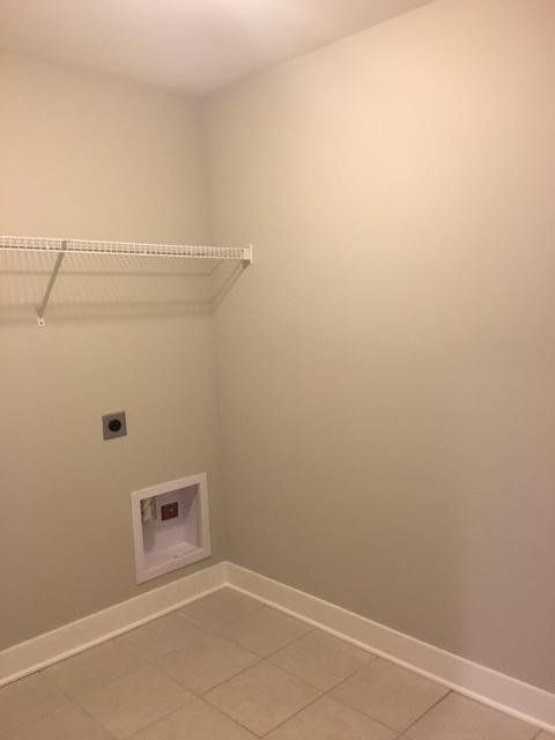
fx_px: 620
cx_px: 278
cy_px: 370
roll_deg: +2.5
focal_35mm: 29
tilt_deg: -6.7
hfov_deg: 48.2
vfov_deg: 61.7
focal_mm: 4.15
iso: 200
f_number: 2.2
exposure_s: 1/15
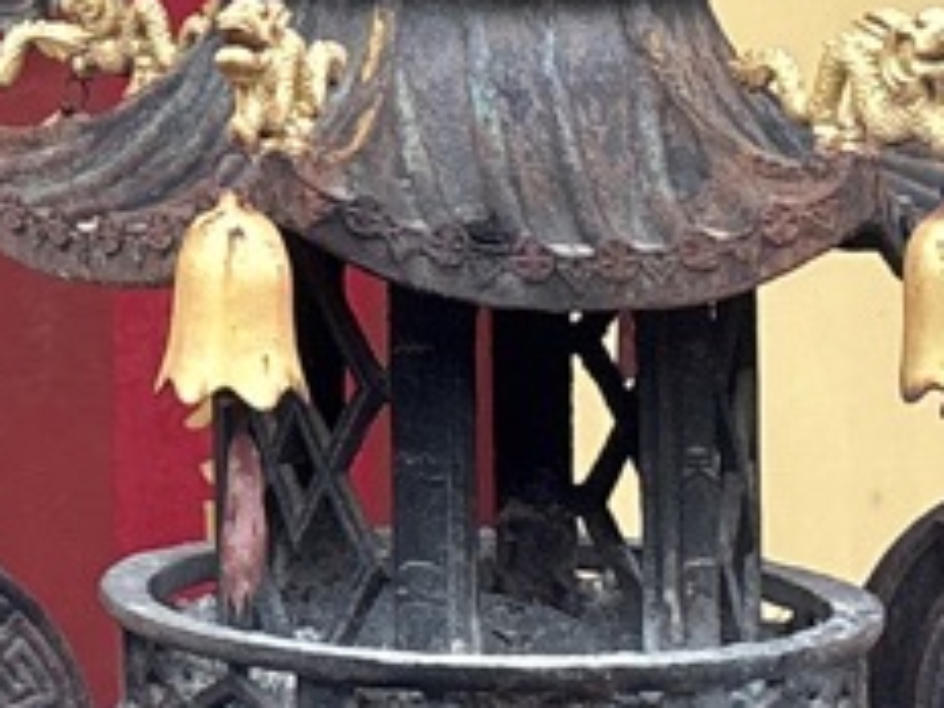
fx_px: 4581
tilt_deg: +5.6
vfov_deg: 8.3
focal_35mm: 168
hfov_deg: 11.4
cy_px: -804
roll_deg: +0.3
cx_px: -387
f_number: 1.6
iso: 125
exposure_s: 1/67
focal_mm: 5.96
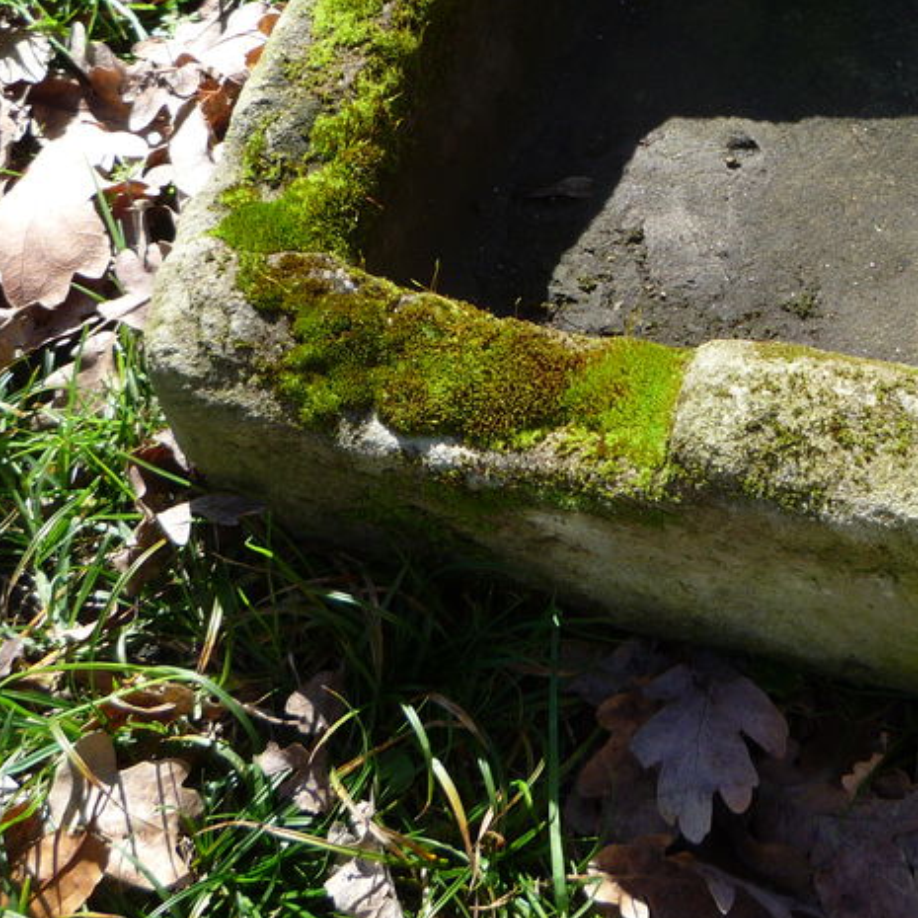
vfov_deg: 29.4
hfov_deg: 29.4
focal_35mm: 57
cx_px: 721
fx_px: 1710
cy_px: 197
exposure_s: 1/200
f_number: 4
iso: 100
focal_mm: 5.2
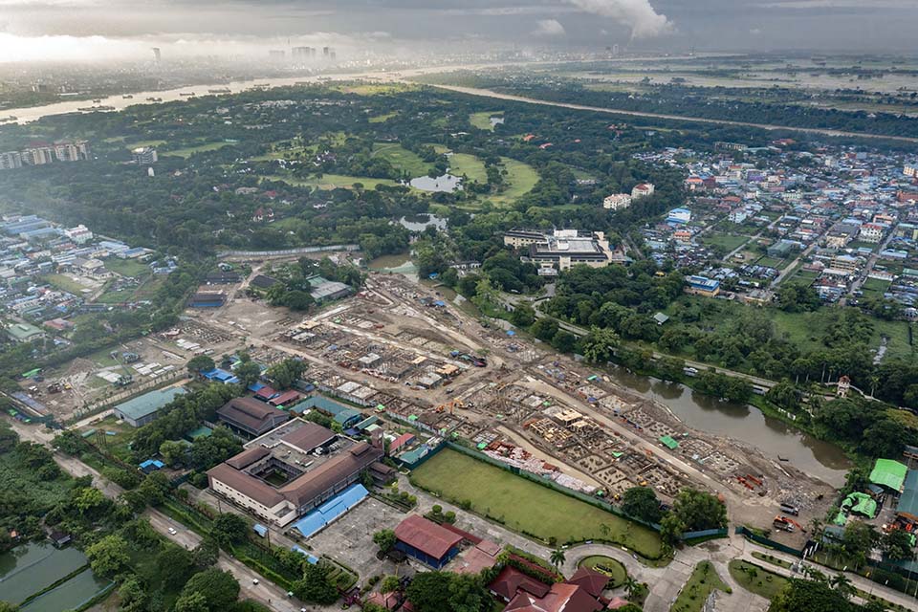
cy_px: 306
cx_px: 459
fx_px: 714
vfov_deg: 46.4
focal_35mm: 28
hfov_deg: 65.5
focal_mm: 10.26
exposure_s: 1/160
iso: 400
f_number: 7.1
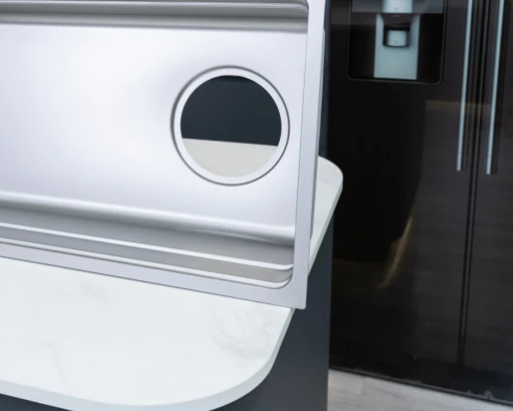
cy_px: 99
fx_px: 835
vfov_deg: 27.2
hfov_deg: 32.3
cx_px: 39
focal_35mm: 55
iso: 250
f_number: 4
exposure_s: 1/100
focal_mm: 29
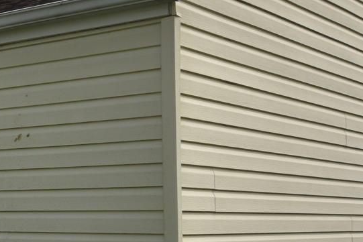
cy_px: 219
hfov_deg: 20.7
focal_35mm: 83
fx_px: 837
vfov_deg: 16.2
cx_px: -187
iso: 100
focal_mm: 10
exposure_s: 1/200
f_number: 11
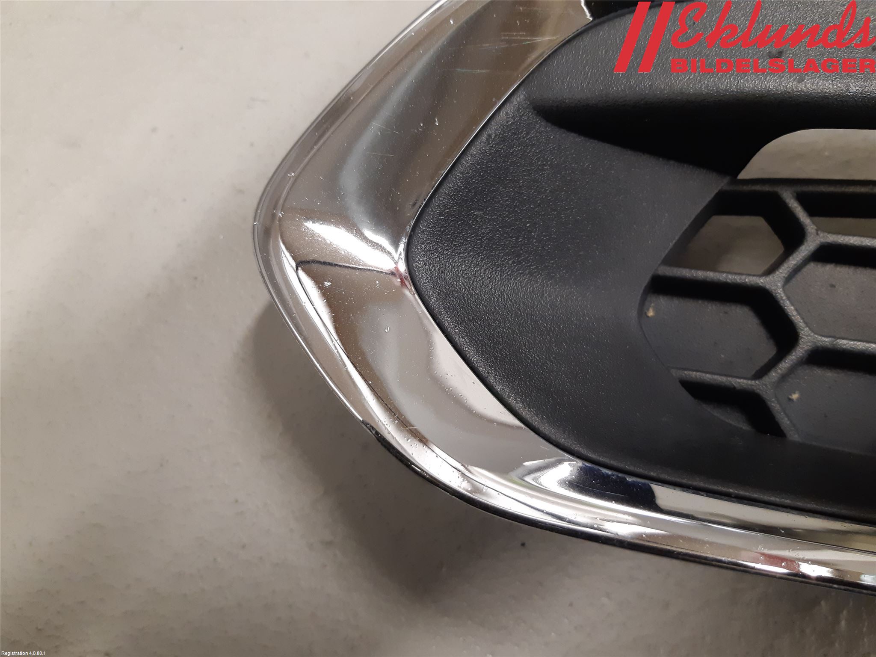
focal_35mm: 26
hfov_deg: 67.3
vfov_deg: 53.1
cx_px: 438
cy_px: 328
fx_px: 658
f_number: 1.7
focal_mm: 3.93
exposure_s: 1/50
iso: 200
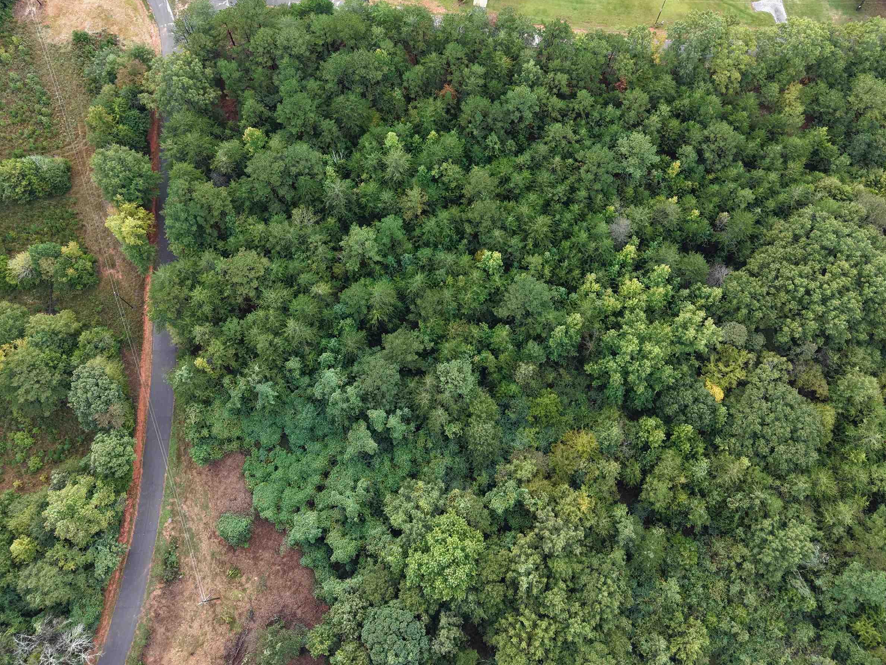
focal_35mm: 31
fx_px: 794
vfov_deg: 45.0
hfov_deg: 58.3
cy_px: 242
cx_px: 453
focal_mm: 8.67
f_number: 1.8
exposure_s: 1/200
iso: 100
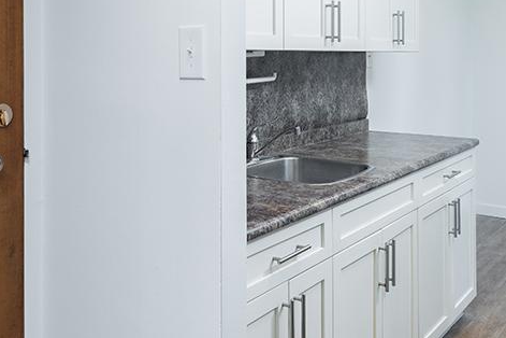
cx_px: 178
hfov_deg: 46.8
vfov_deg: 31.5
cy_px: 51
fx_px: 576
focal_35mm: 41
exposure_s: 1/30
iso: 400
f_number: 5.6
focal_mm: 17
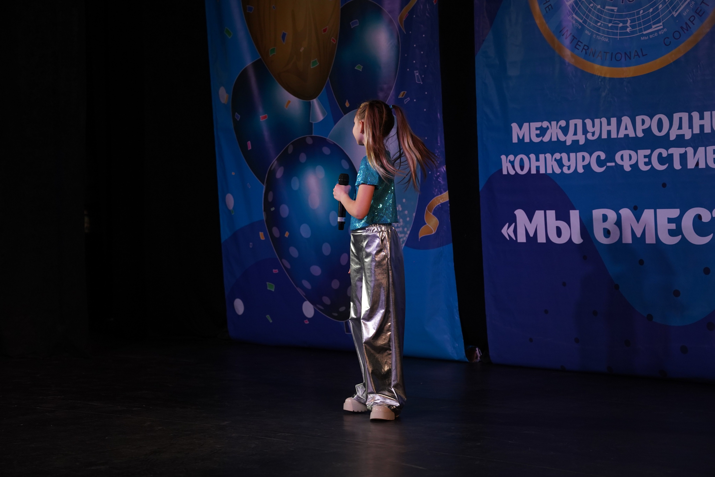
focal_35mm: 83
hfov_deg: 24.5
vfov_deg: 16.5
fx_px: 1648
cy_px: 238
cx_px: 358
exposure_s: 1/400
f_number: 4
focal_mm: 83
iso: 1600
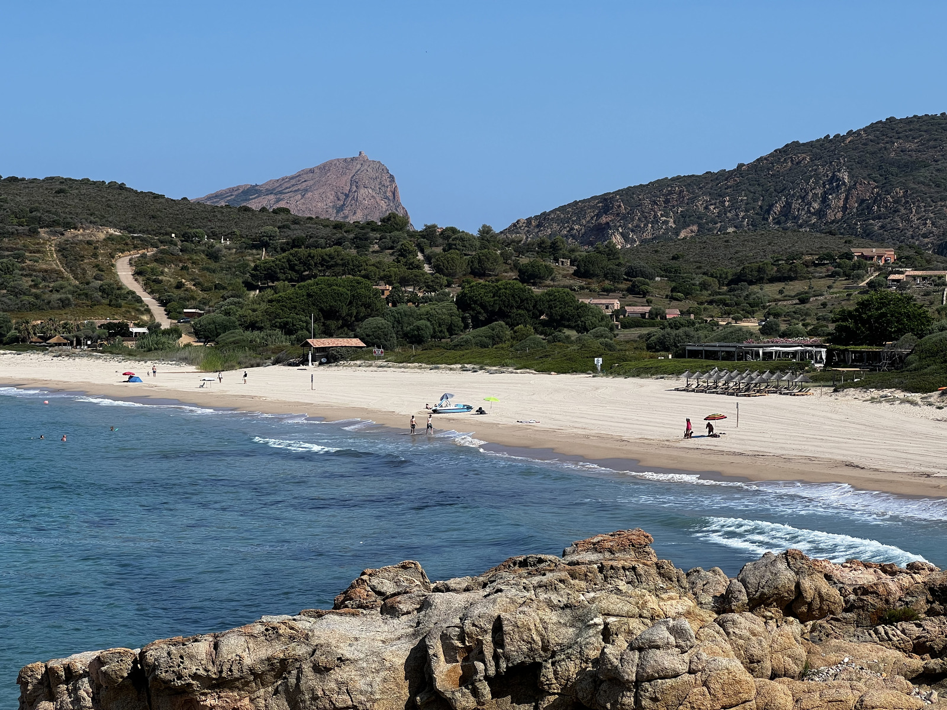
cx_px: 474
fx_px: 2107
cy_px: 355
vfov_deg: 19.1
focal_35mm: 77
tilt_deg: -0.5
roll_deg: +0.0
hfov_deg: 25.3
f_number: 2.8
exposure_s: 1/943
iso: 32
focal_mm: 9
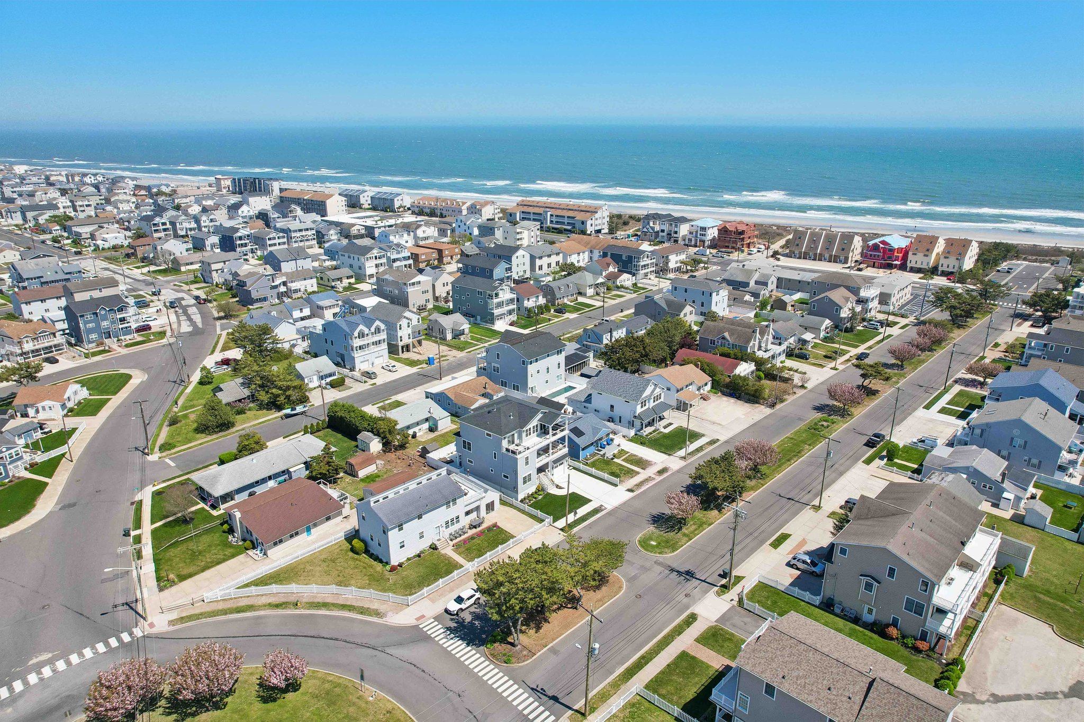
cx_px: 542
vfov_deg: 57.2
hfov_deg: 78.6
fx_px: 662
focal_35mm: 22
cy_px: 361
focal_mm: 8.4
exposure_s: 1/2500
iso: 120
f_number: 2.8
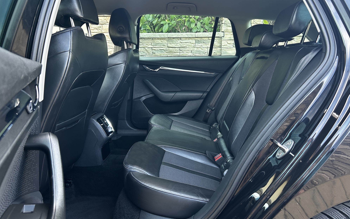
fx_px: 267
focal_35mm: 28
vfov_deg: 44.5
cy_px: 101
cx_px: 177
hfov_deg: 66.5
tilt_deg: -9.3
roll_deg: +0.6
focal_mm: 5.7
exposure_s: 1/91
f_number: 1.5
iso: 125
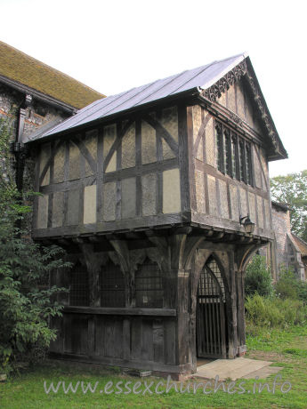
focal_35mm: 35
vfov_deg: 52.6
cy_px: 204
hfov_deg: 40.7
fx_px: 414
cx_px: 154
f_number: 4.5
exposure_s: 1/106
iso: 50
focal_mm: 8.9
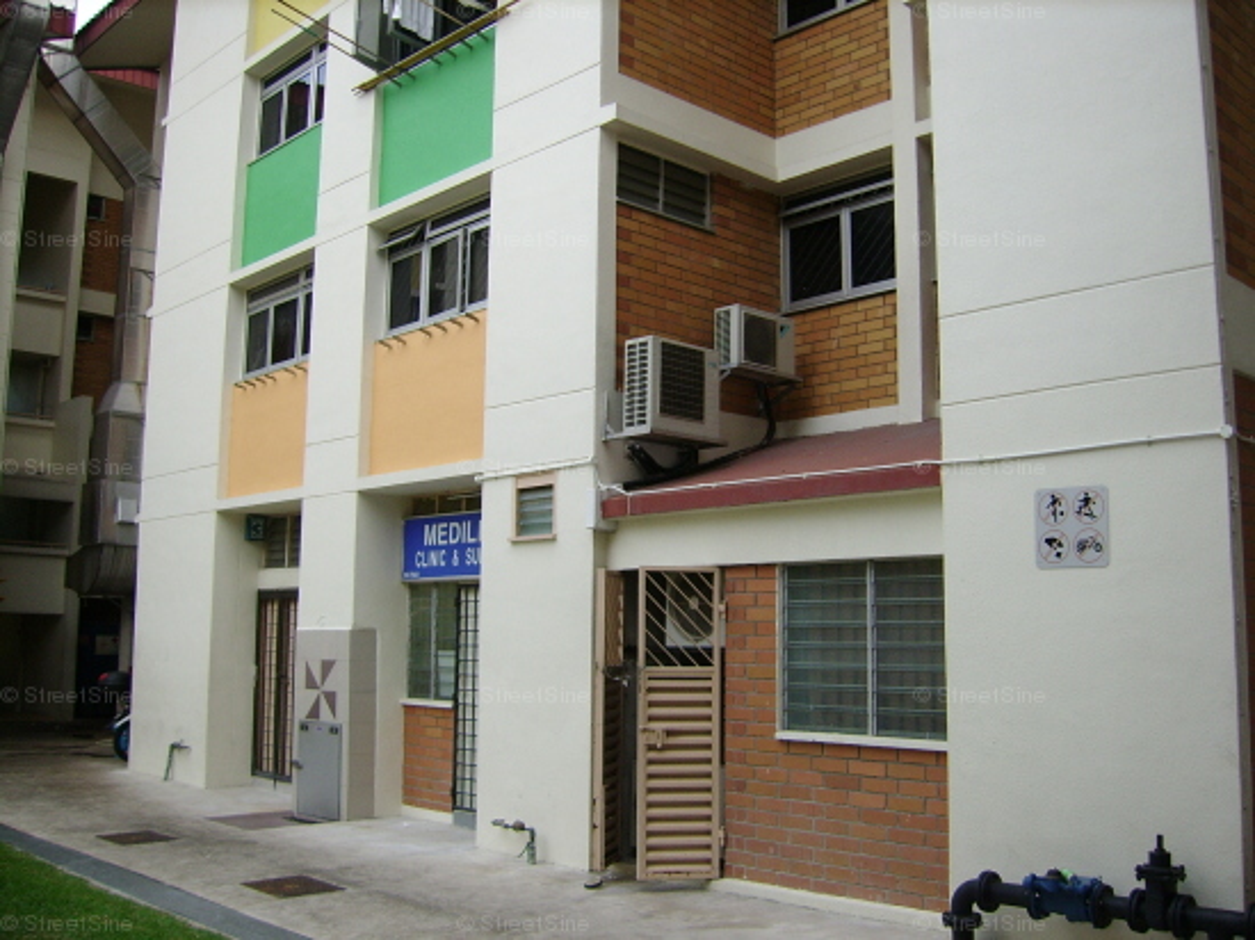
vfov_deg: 40.7
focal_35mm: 35
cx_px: 628
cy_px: 470
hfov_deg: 52.6
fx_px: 1268
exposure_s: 1/84
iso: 100
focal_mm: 5.95
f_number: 2.8
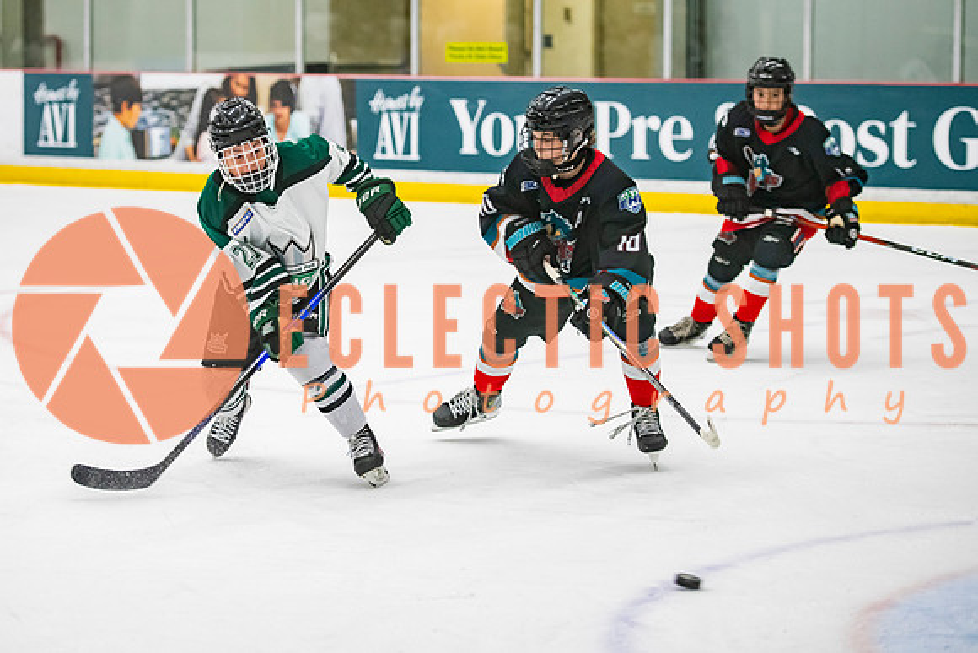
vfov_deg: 11.0
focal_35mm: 125
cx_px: 344
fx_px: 3388
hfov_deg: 16.4
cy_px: 275
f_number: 3.2
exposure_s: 1/640
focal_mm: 95
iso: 2000
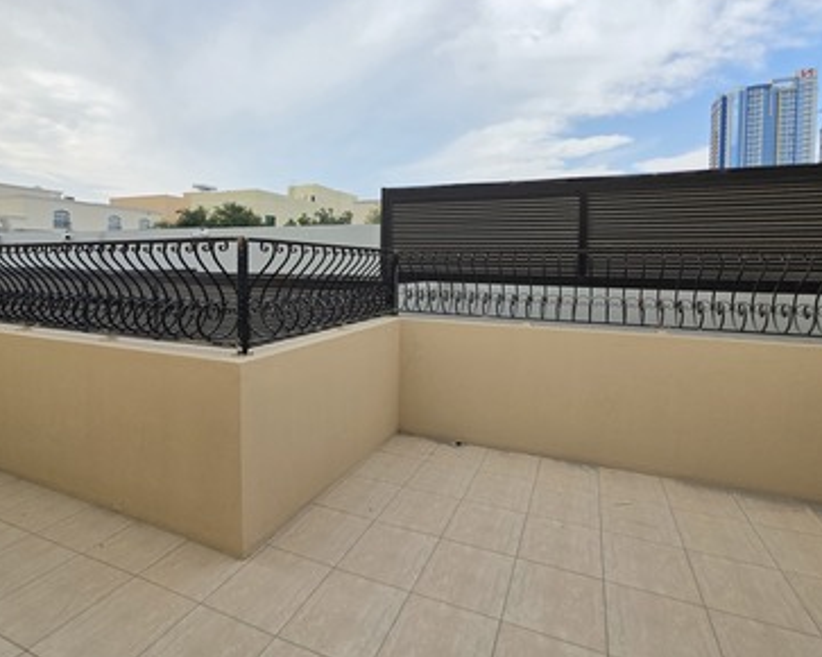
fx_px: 389
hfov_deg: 93.1
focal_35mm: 16
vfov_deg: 79.9
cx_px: 429
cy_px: 287
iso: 80
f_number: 1.9
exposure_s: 1/2000
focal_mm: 2.2
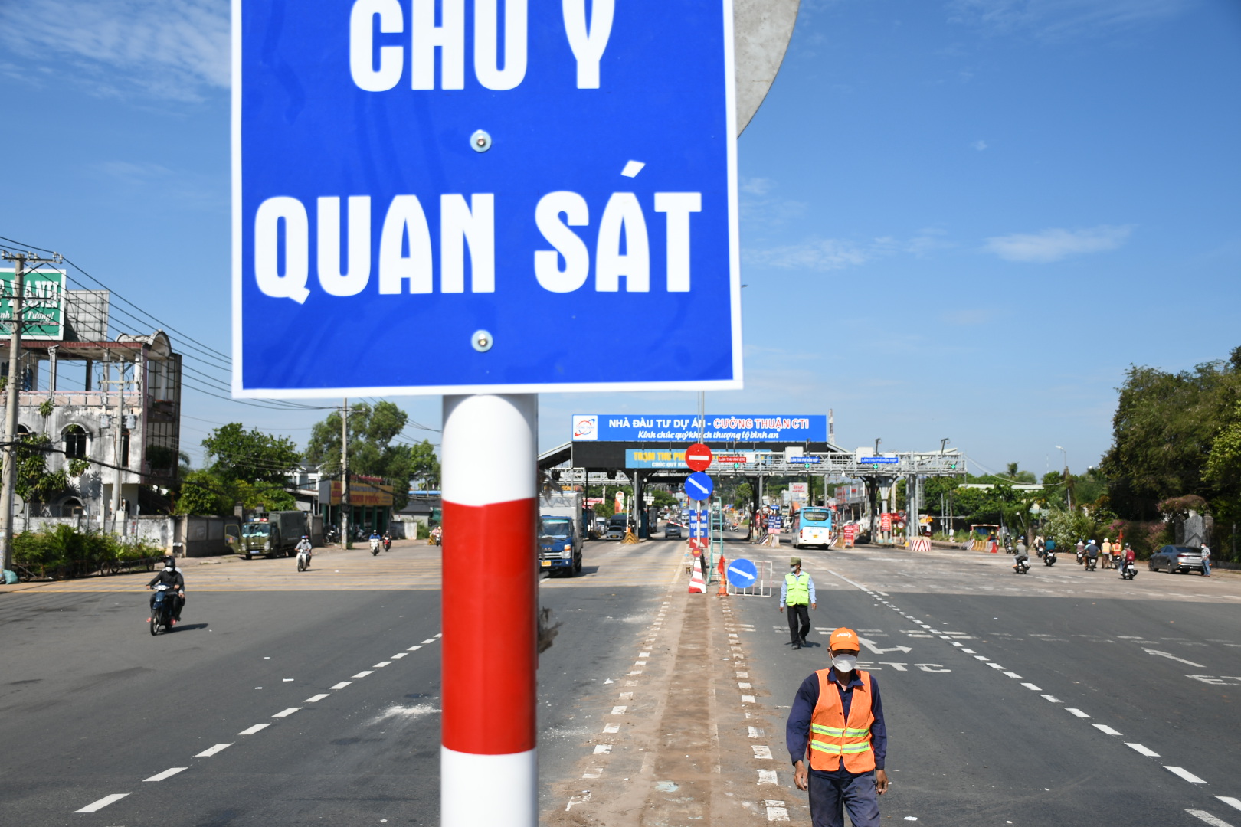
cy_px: 414
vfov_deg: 36.9
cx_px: 620
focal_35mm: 36
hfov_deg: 53.1
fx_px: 1241
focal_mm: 24
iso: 100
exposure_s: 1/1250
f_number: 3.8
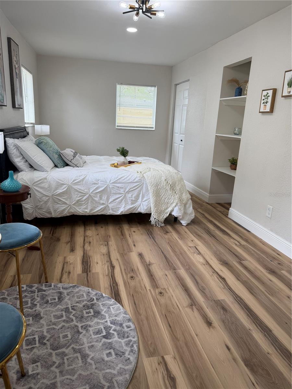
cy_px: 194
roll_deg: -3.0
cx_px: 146
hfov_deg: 56.8
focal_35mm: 24
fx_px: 270
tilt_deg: -14.5
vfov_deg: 71.6
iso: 80
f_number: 1.78
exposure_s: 1/174
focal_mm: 6.76
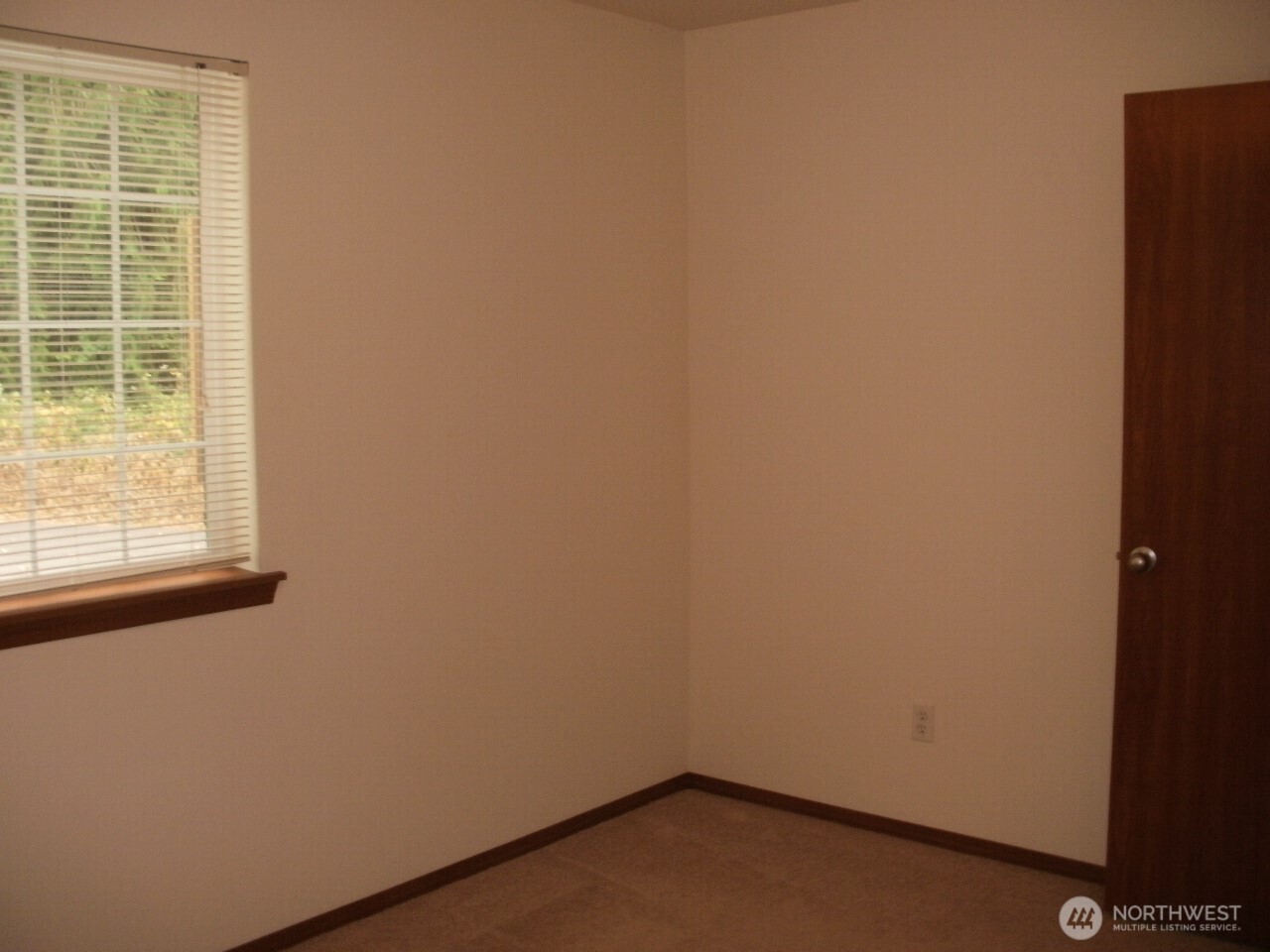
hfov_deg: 51.4
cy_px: 476
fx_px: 1321
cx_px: 635
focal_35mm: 36
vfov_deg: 39.7
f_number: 3.5
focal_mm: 6.3
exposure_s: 1/30
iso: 125
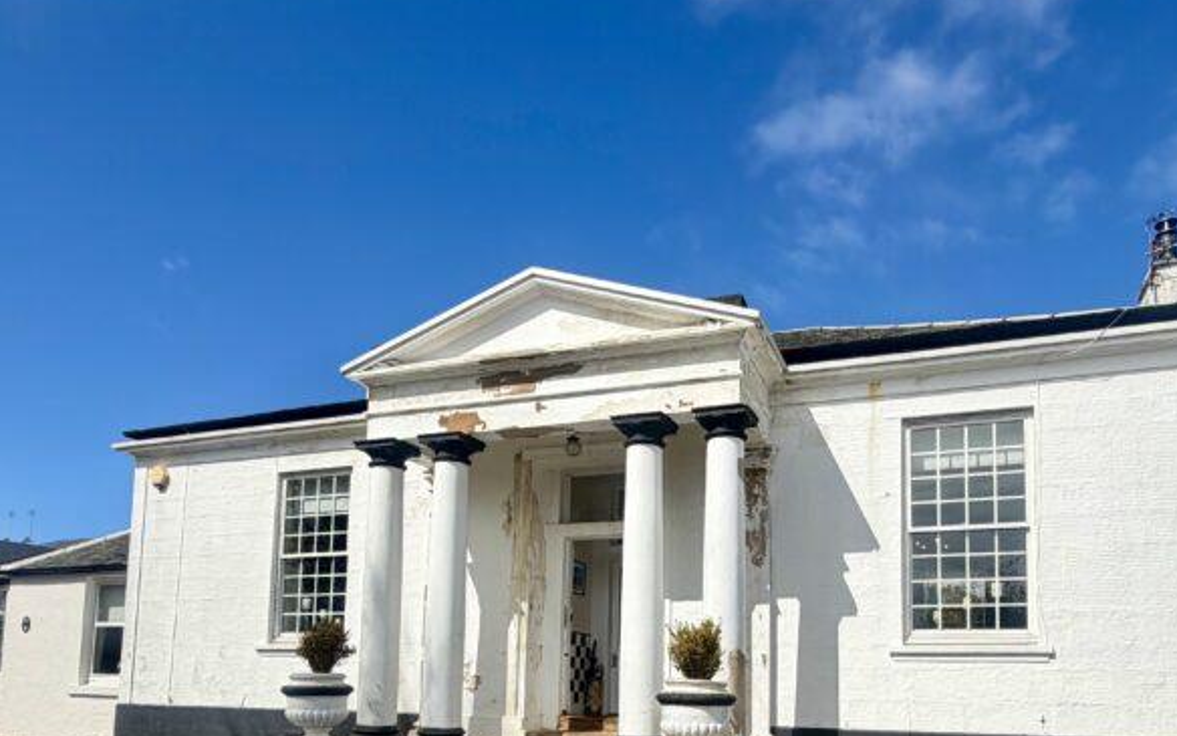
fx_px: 834
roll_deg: -2.0
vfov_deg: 44.6
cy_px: 617
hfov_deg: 70.0
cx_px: 673
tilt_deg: +5.1
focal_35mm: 26
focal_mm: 2.22
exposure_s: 1/1399
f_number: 2.2
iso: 20
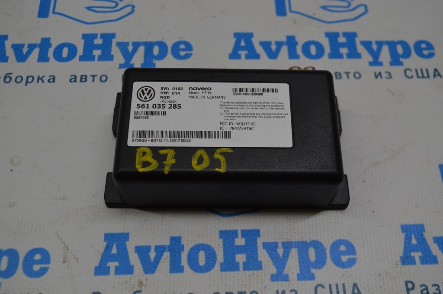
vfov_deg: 34.2
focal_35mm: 39
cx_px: 222
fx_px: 480
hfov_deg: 49.6
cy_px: 147
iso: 320
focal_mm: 26
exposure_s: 1/125
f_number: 5.6
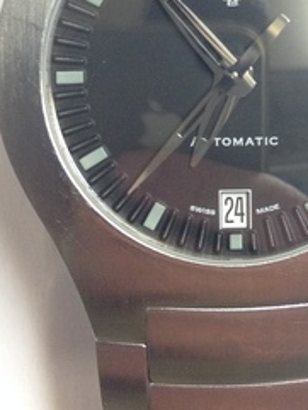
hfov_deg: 15.7
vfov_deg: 20.8
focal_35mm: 93
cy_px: 80
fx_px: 1102
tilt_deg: -87.7
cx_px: 274
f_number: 2.4
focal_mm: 4.28
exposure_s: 1/20
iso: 125
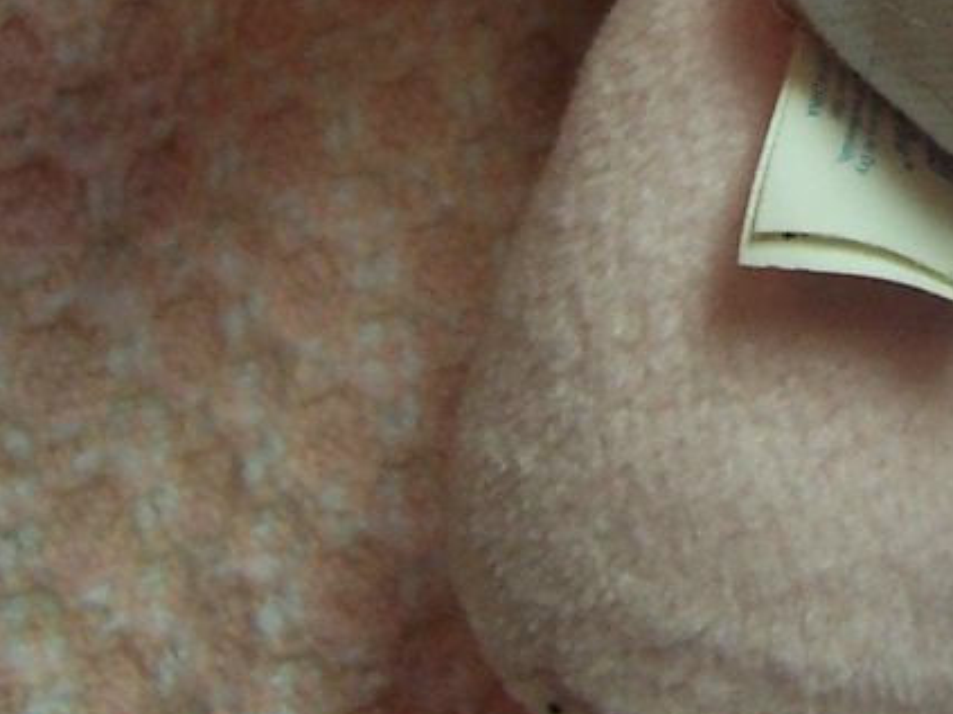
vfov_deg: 13.6
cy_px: -185
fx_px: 2890
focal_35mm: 105
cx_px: 1241
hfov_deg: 17.5
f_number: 2.8
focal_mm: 5.6
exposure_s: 1/90
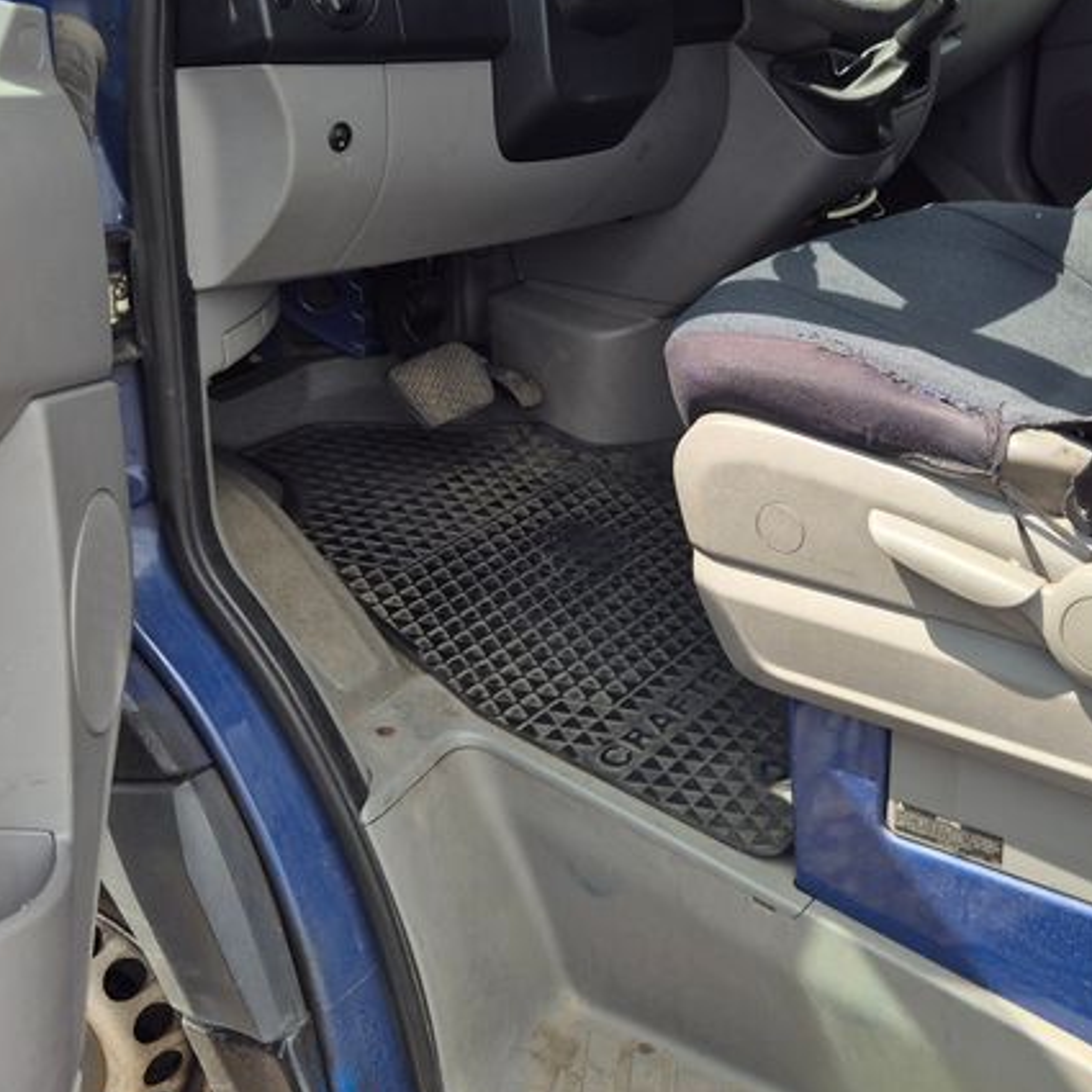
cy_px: 383
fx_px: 1749
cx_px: 838
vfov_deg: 34.4
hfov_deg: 33.9
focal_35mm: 49
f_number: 1.8
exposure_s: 1/606
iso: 25
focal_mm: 5.4
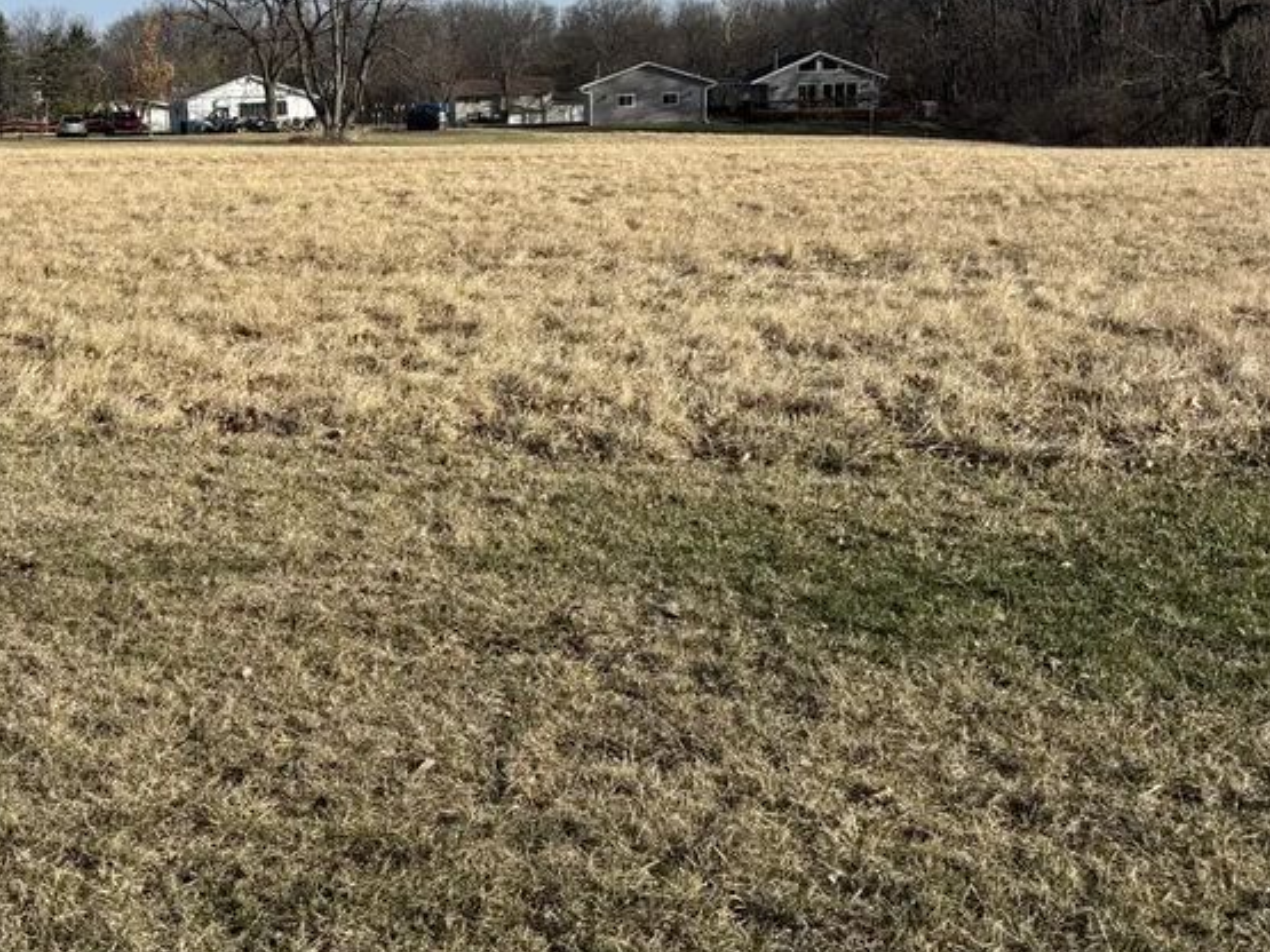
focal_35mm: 48
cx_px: 318
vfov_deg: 30.1
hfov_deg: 38.6
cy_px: 359
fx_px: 1761
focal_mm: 5.96
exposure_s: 1/3311
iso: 50
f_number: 1.6
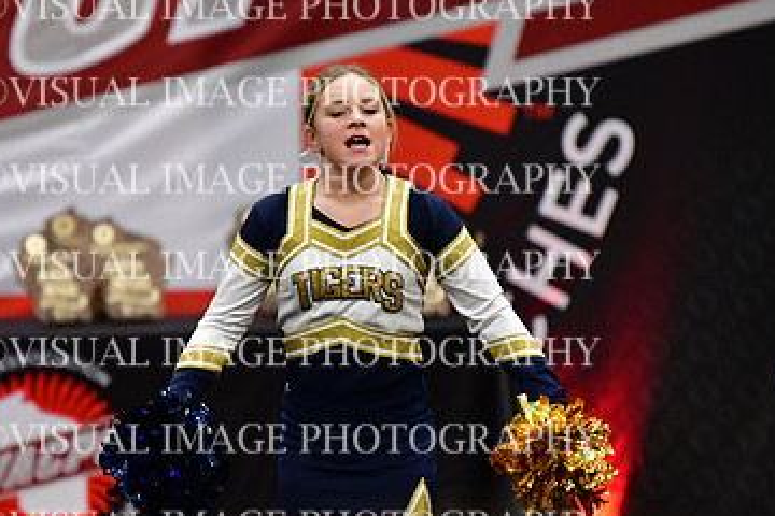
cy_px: 309
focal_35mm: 459
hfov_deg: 4.5
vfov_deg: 3.0
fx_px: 9880
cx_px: 288
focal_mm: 190
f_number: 2.8
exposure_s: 1/800
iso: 4000
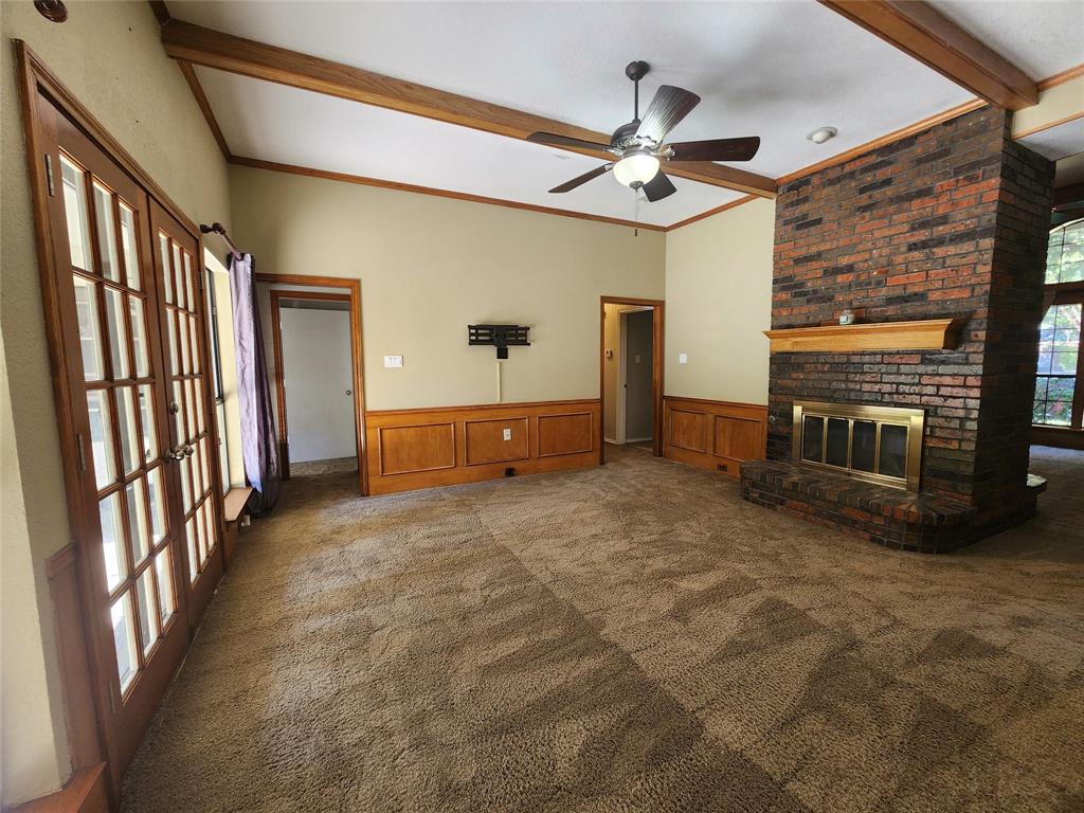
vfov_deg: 89.9
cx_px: 542
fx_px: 407
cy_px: 406
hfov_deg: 106.2
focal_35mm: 13
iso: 160
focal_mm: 2.2
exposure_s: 1/60
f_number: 2.2
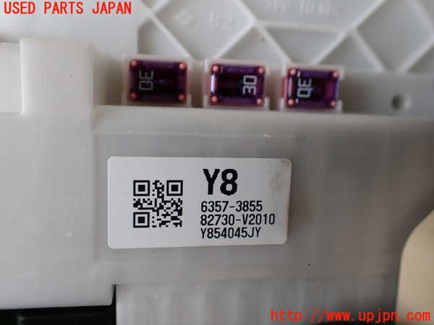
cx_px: 217
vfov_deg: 46.8
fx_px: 376
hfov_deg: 60.0
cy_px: 162
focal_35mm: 30
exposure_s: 1/125
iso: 100
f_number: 2.3
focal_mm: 5.4
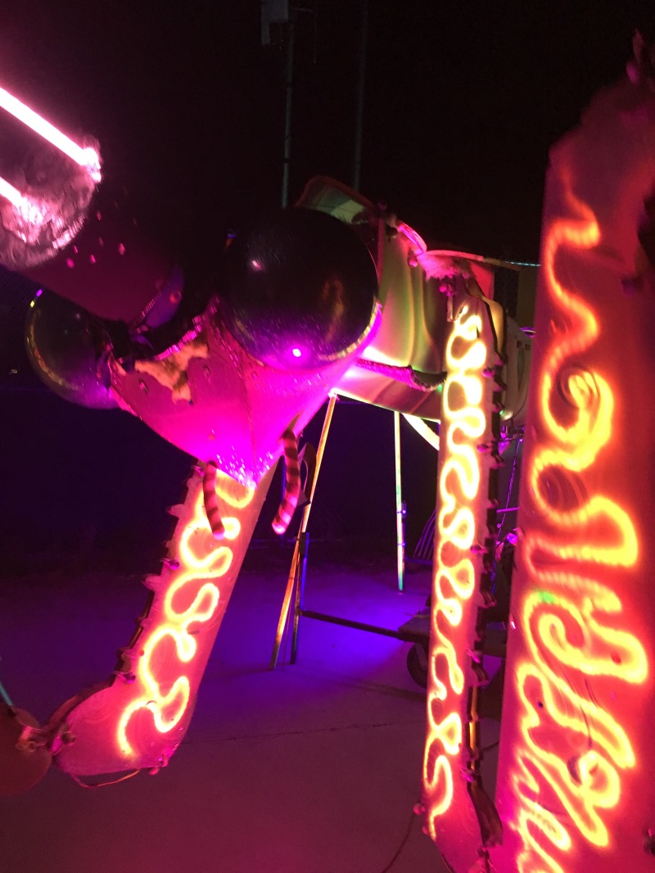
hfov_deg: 48.2
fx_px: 731
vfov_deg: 61.6
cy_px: 436
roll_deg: -1.1
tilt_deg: -3.9
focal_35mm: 29
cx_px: 328
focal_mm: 4.15
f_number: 2.2
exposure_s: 1/17
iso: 200
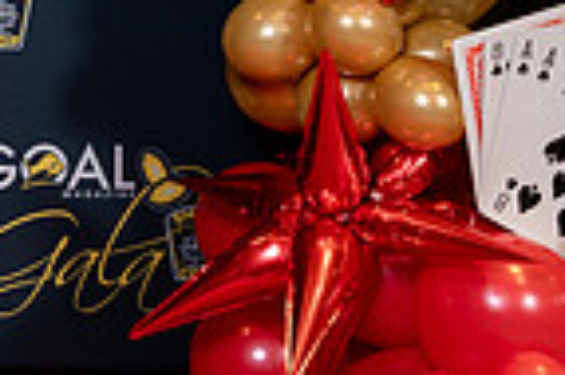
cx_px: -529
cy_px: -162
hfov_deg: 14.9
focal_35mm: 115
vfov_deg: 11.5
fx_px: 1803
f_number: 4.5
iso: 1250
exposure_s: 1/200
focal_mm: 28
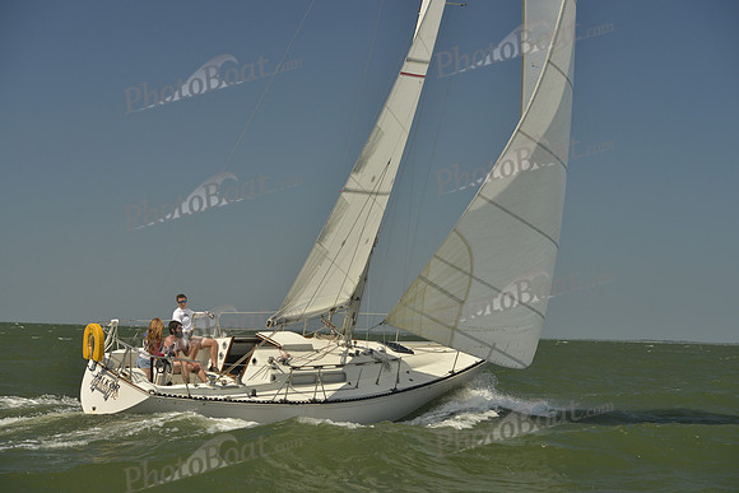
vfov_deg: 19.5
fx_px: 1437
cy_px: 246
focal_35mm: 70
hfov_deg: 28.8
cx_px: 370
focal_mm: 70
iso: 280
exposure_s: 1/1000
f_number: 8
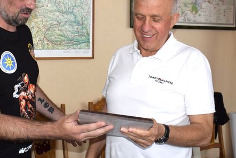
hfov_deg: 35.3
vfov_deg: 24.2
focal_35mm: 56
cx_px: 78
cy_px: 68
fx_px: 367
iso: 800
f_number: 4.5
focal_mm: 22
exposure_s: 1/80
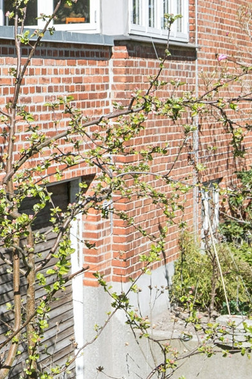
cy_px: -100
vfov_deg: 20.8
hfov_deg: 13.2
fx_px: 945
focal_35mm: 90
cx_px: -247
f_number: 6.3
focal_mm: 18
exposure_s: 1/1250
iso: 400
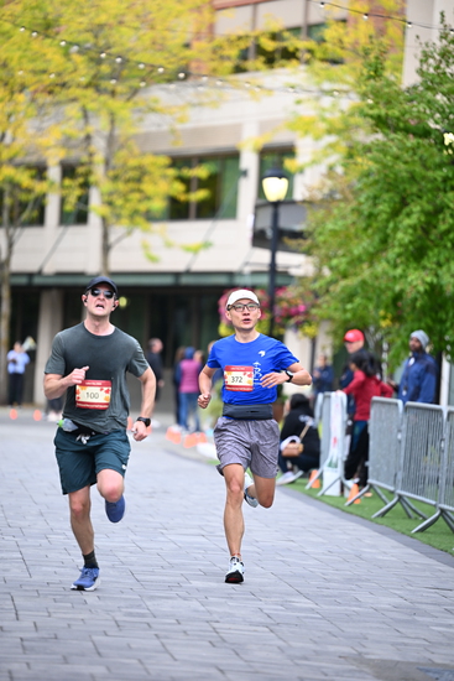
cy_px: 340
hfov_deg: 8.1
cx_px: 227
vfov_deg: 12.1
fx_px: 3214
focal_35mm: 170
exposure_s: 1/1600
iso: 1000
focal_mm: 170
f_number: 2.8
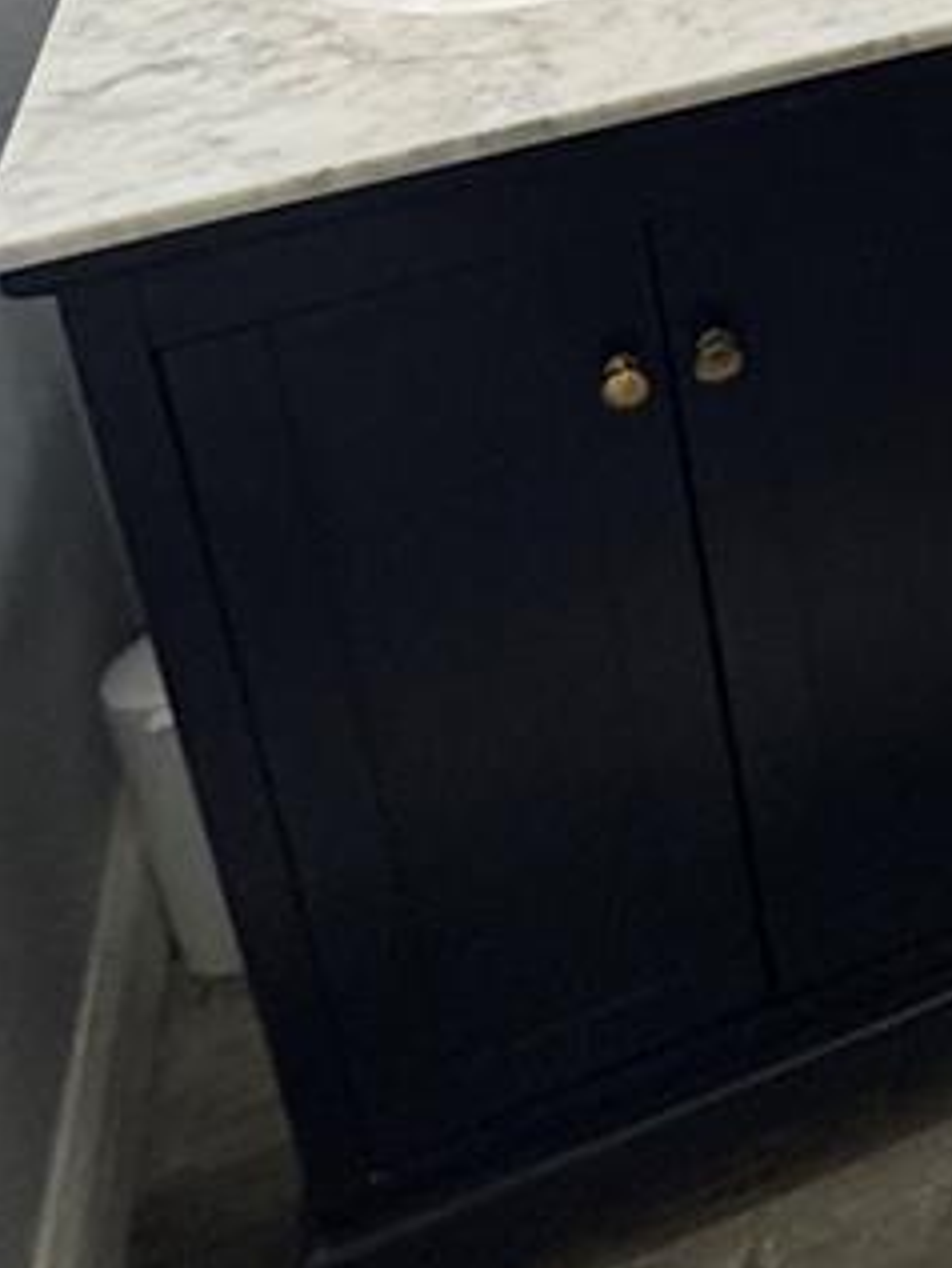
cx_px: 1344
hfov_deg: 23.3
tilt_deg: -19.5
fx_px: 1942
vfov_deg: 28.5
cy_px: -448
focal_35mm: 53
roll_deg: +1.8
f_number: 2.2
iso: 320
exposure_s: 1/120
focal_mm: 2.22
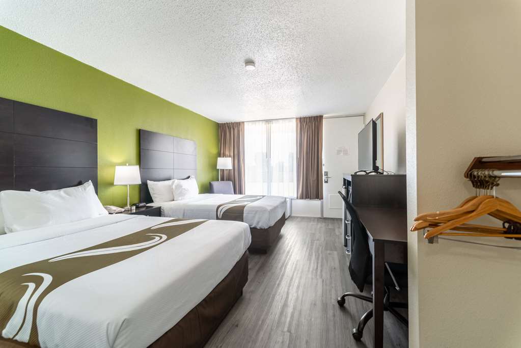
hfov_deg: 104.2
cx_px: 260
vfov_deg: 81.3
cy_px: 174
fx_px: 203
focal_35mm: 14
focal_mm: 14
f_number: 8
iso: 400
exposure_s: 1/60
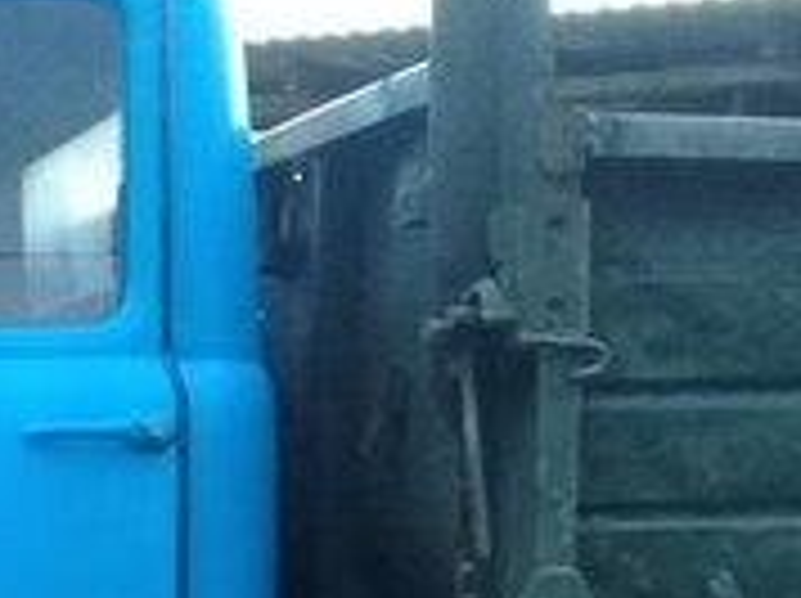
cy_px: 870
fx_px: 2657
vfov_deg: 12.3
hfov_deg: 16.3
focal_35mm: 115
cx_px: -225
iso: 200
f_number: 2.2
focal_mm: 3.3
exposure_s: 1/25
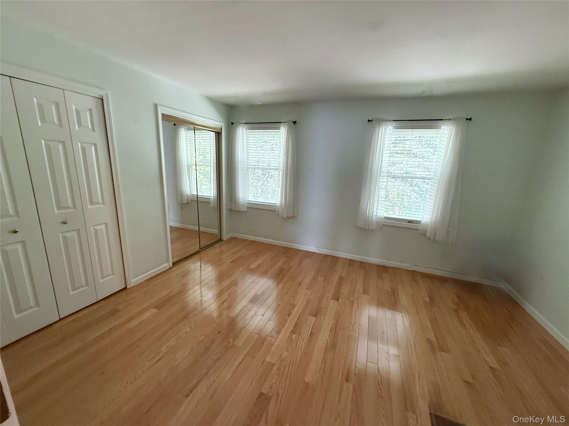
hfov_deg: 102.1
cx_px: 284
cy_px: 213
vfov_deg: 85.7
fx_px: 230
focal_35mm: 14
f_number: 2.2
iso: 320
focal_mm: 2.22
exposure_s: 1/99
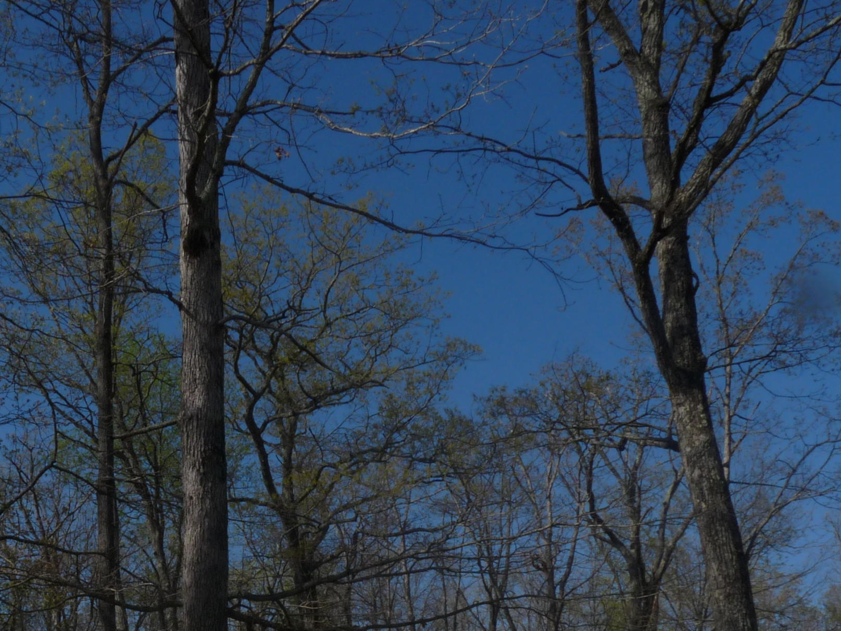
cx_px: 215
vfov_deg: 28.1
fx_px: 1215
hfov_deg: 37.3
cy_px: 554
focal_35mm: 50
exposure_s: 1/800
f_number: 6.3
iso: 100
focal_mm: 4.8
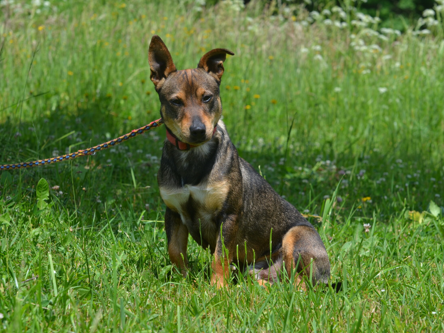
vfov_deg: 8.9
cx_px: 214
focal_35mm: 167
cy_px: 164
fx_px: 2142
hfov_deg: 11.8
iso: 180
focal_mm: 100
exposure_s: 1/250
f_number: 8
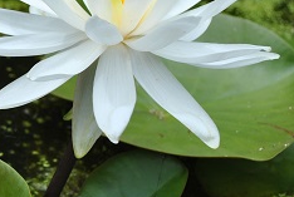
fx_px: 1039
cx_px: -50
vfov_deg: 10.8
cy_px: 41
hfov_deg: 15.6
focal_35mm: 127
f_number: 6.3
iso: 100
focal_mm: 36
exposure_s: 1/200
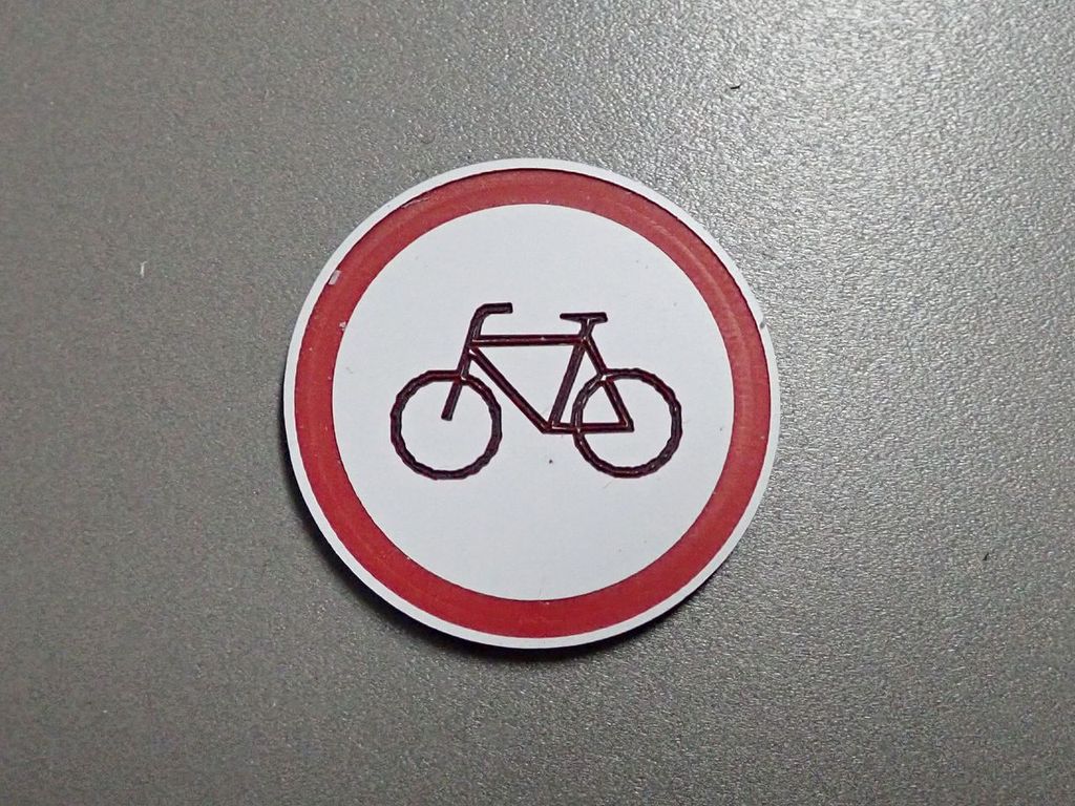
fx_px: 932
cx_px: 538
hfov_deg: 60.0
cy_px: 403
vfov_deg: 46.8
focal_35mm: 30
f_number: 2.3
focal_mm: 5.5
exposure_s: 1/200
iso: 640
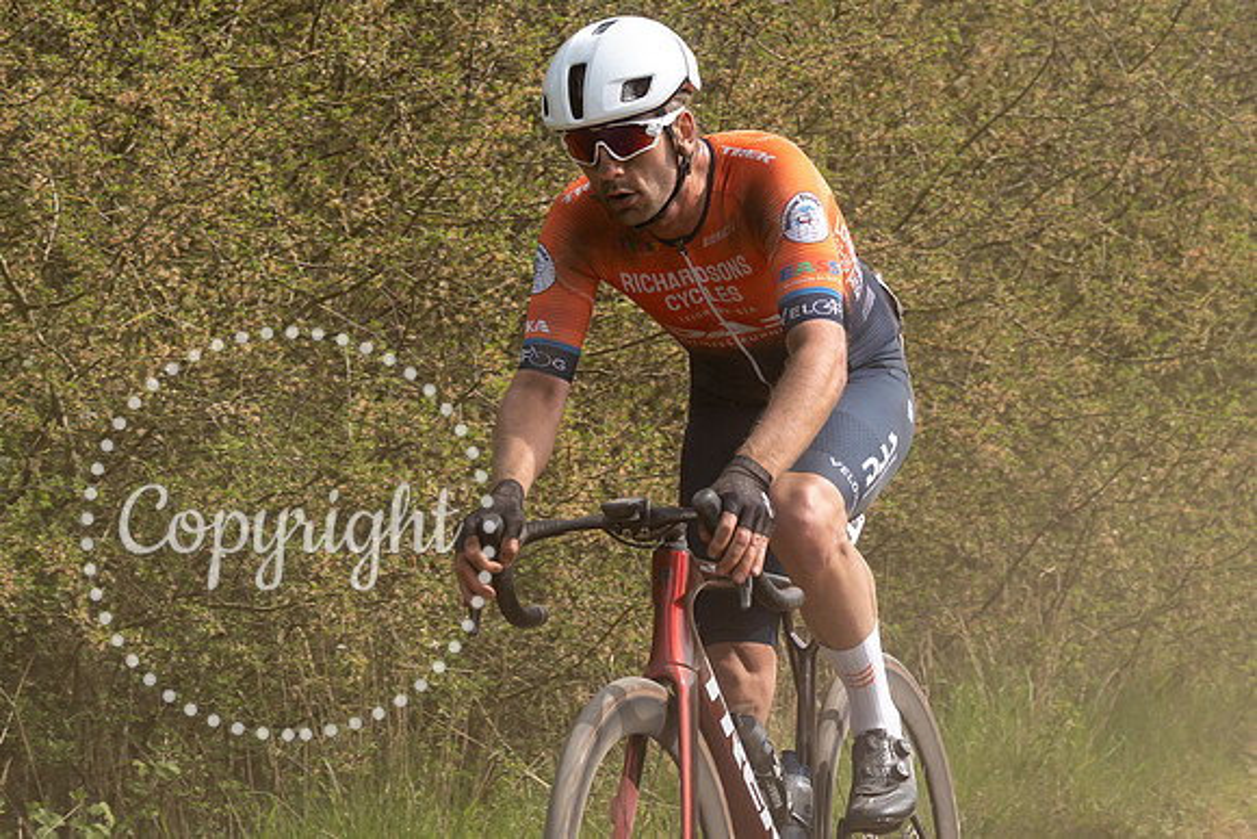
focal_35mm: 147
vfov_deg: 9.4
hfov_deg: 14.0
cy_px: 265
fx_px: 5122
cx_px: 750
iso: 200
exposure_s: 1/1000
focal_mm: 70
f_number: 5
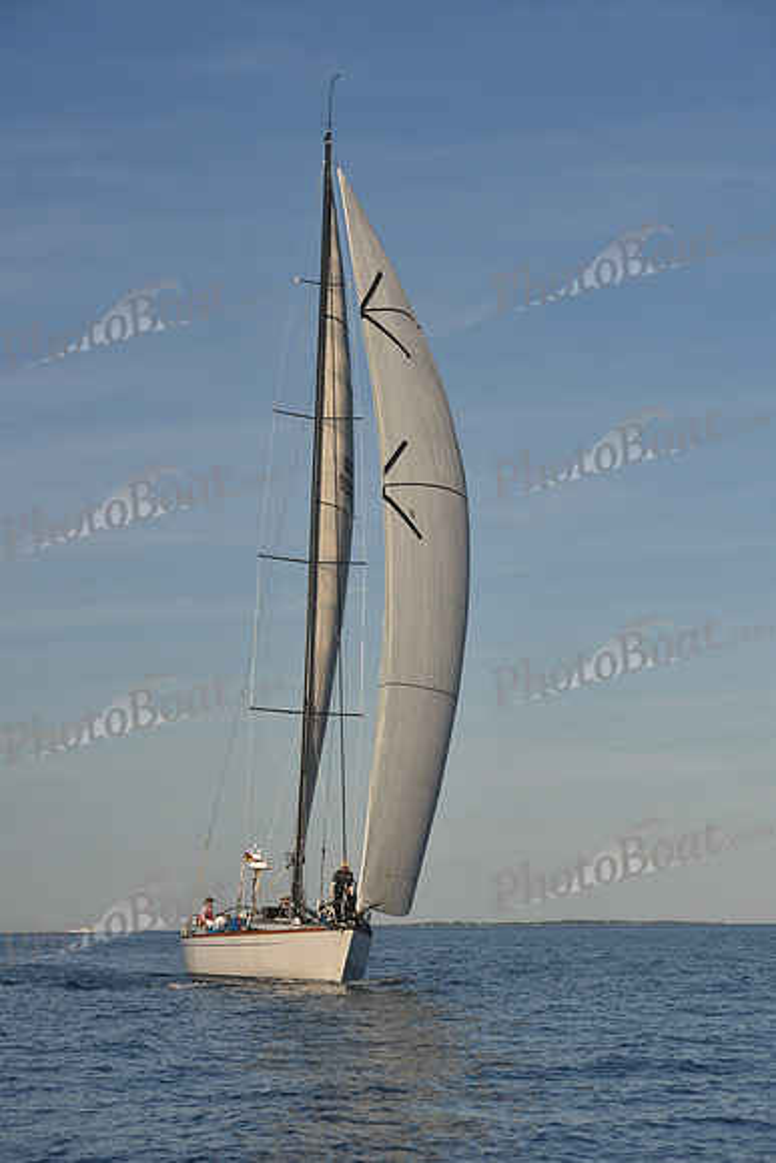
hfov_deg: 15.9
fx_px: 2779
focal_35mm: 86
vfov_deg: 23.6
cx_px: 388
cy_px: 582
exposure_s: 1/800
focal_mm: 86
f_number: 6.3
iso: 250
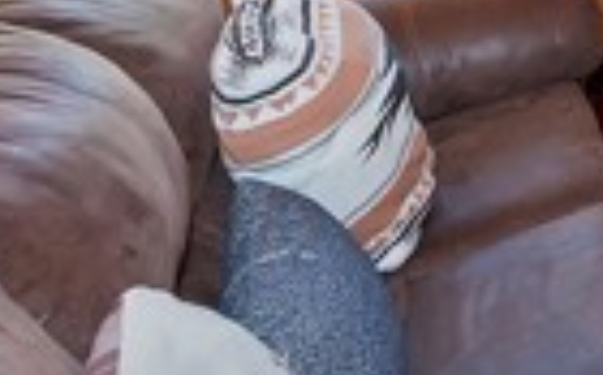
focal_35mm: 70
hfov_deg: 18.0
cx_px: 1253
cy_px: -450
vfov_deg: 14.3
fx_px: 1149
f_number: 8
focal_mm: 10
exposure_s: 1/30
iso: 400
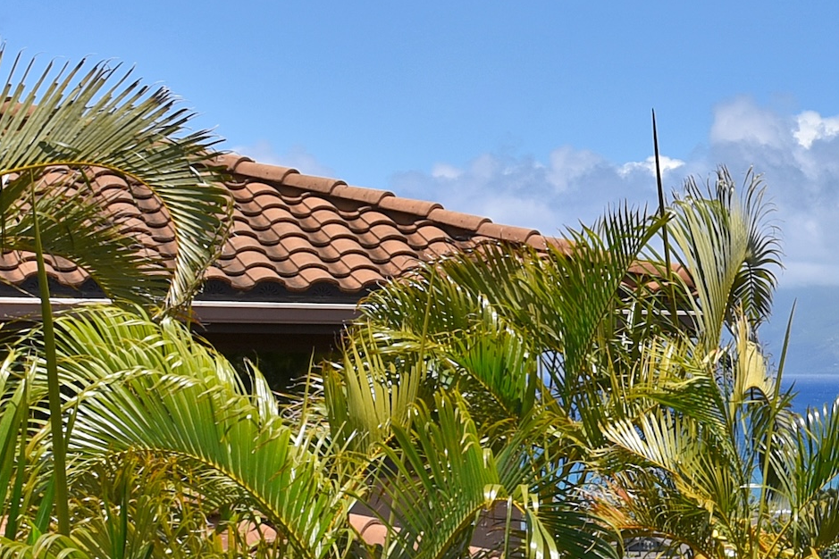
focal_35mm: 92
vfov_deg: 14.6
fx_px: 2144
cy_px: 554
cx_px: 1443
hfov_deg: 18.2
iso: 100
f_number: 10
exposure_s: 1/200
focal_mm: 24
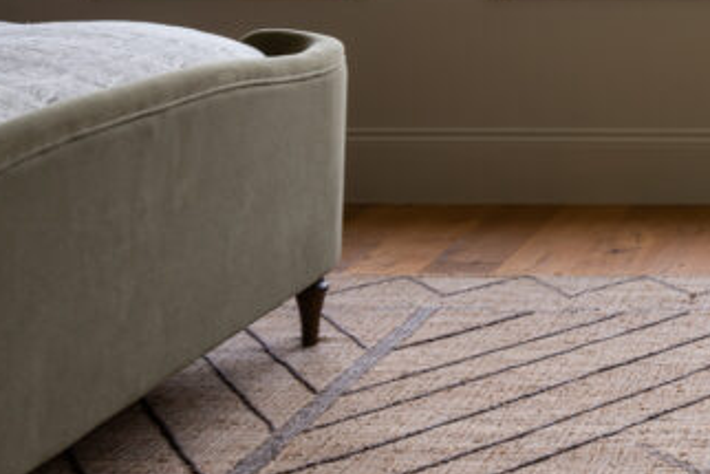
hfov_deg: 21.6
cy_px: -150
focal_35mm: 84
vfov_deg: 15.5
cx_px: 942
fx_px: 1657
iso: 320
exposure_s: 1/100
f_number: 8
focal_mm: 26
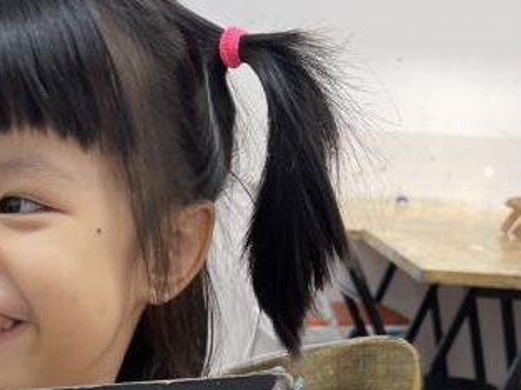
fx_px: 1203
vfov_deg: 16.8
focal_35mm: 80
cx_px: 43
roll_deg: -3.5
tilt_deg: -21.4
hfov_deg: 23.7
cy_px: 580
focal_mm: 5.1
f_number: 1.6
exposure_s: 1/100
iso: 50
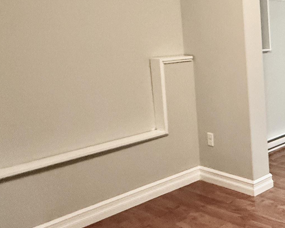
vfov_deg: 35.8
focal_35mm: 41
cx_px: 393
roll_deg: +1.3
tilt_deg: -4.2
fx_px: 346
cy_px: 63
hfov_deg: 31.3
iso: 800
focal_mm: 2.22
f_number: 2.2
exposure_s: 1/60
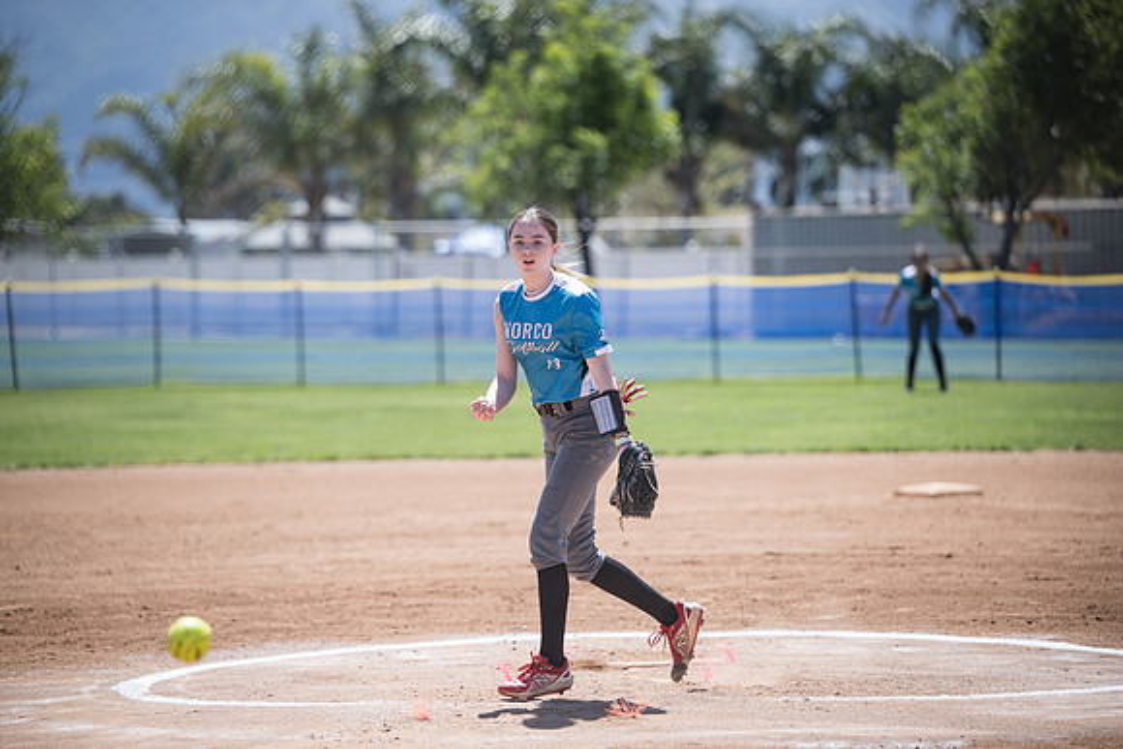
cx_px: 562
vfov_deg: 7.9
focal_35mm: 175
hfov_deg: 11.7
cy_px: 374
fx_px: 5460
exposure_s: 1/800
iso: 100
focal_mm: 175
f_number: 3.2
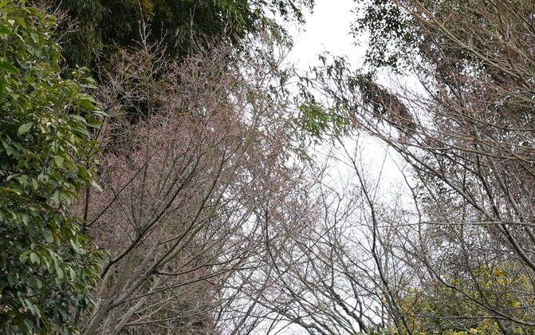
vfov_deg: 9.3
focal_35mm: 136
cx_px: 311
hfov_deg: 15.4
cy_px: 553
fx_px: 1984
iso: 250
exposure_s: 1/250
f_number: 4
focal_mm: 35
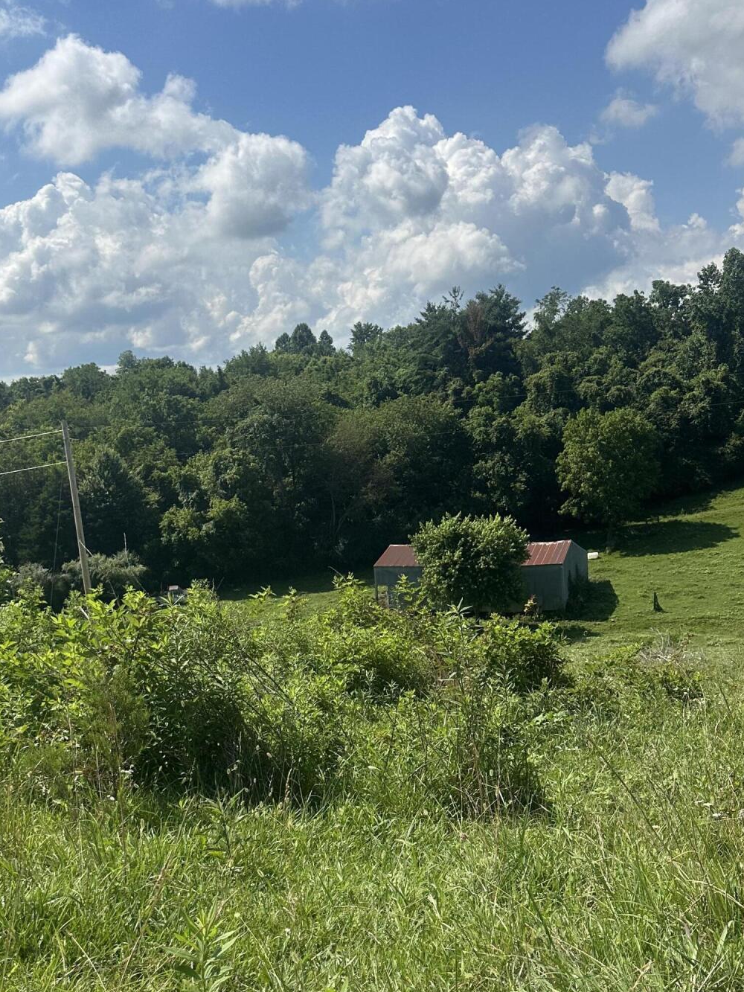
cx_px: 317
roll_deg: +1.6
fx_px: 1031
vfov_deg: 50.9
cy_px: 612
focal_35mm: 36
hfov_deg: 39.6
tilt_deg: -11.4
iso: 80
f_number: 1.78
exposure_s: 1/6623
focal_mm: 6.86
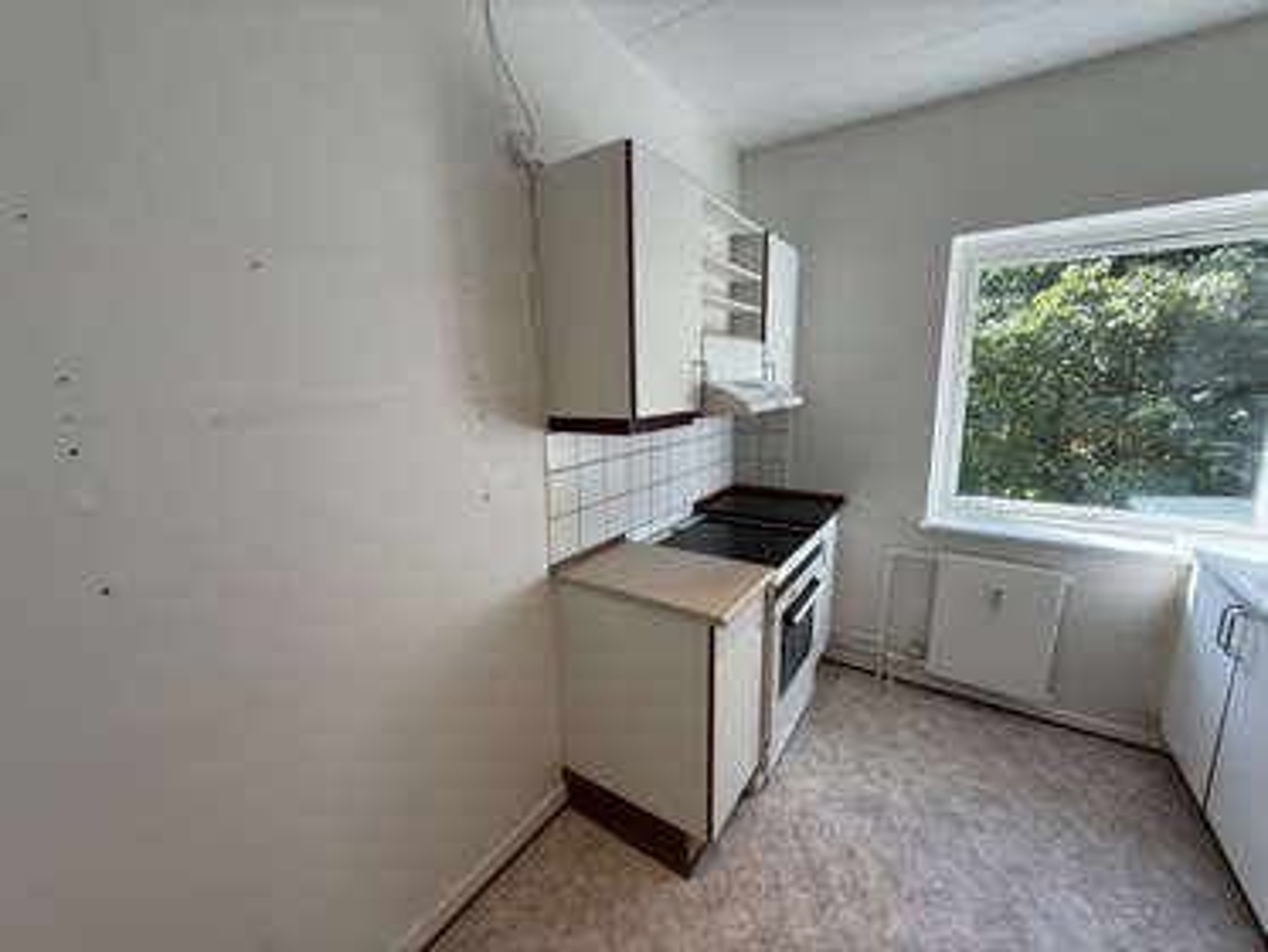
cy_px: 476
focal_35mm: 14
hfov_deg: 102.0
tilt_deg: -10.2
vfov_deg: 85.7
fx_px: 513
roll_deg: +1.4
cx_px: 634
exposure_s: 1/99
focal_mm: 2.22
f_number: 2.2
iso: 50
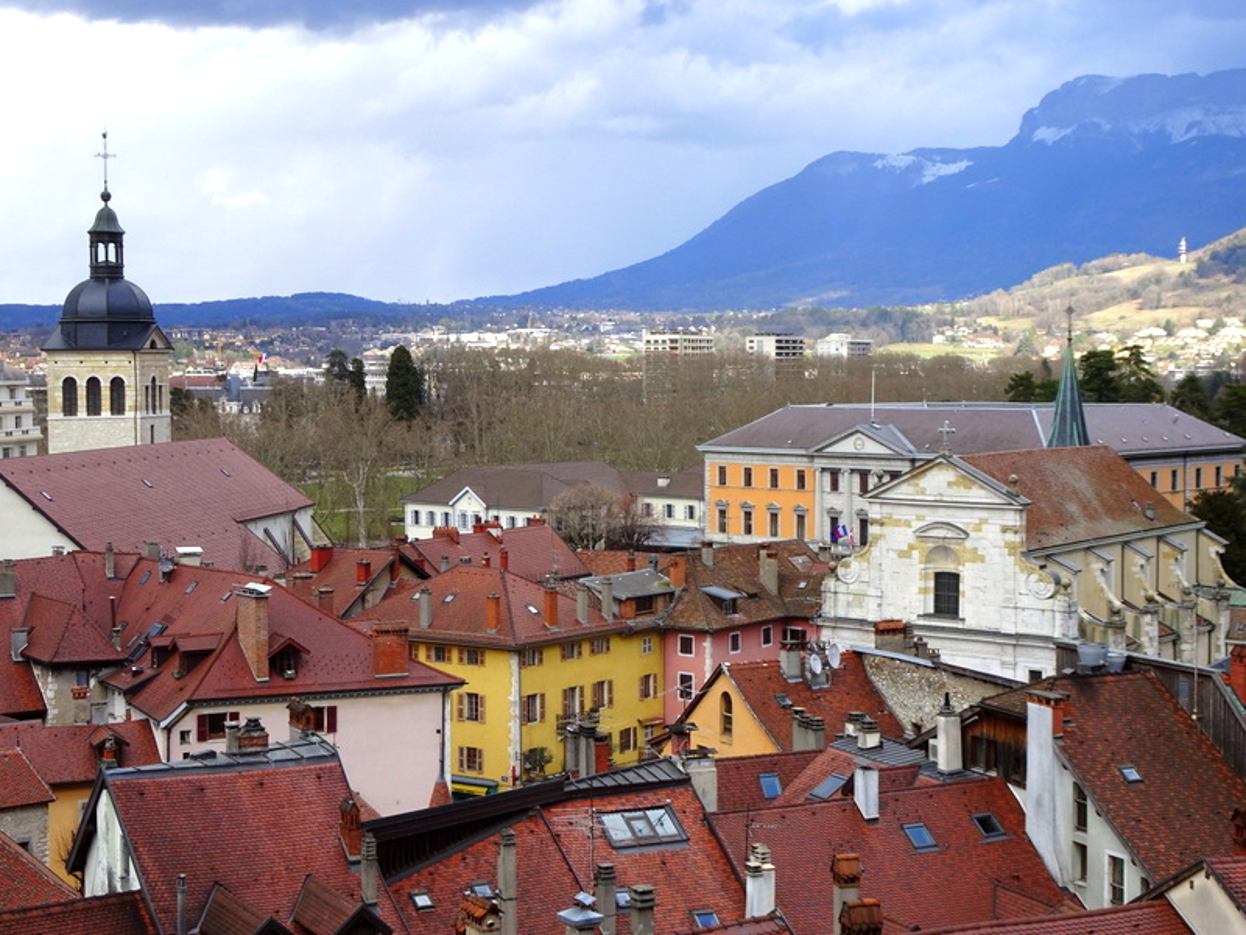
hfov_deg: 33.2
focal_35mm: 58
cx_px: 623
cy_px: 468
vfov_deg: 25.2
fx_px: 2088
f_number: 4.5
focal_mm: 9.87
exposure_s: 1/250
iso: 80
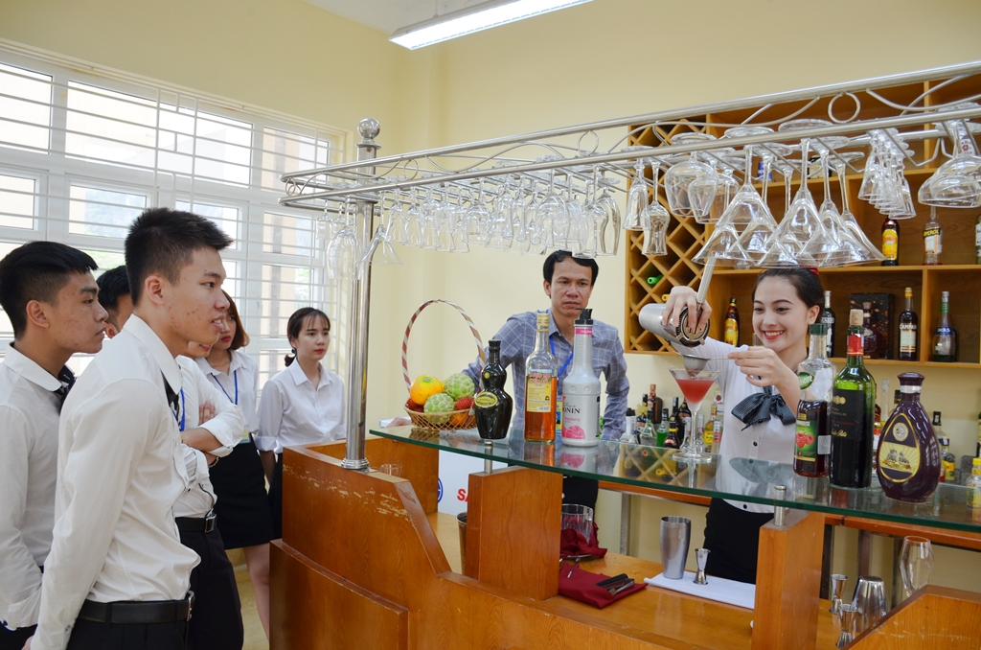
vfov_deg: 47.7
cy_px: 325
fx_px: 734
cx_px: 490
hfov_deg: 67.5
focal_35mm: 27
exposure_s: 1/80
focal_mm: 18
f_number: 4.5
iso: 400
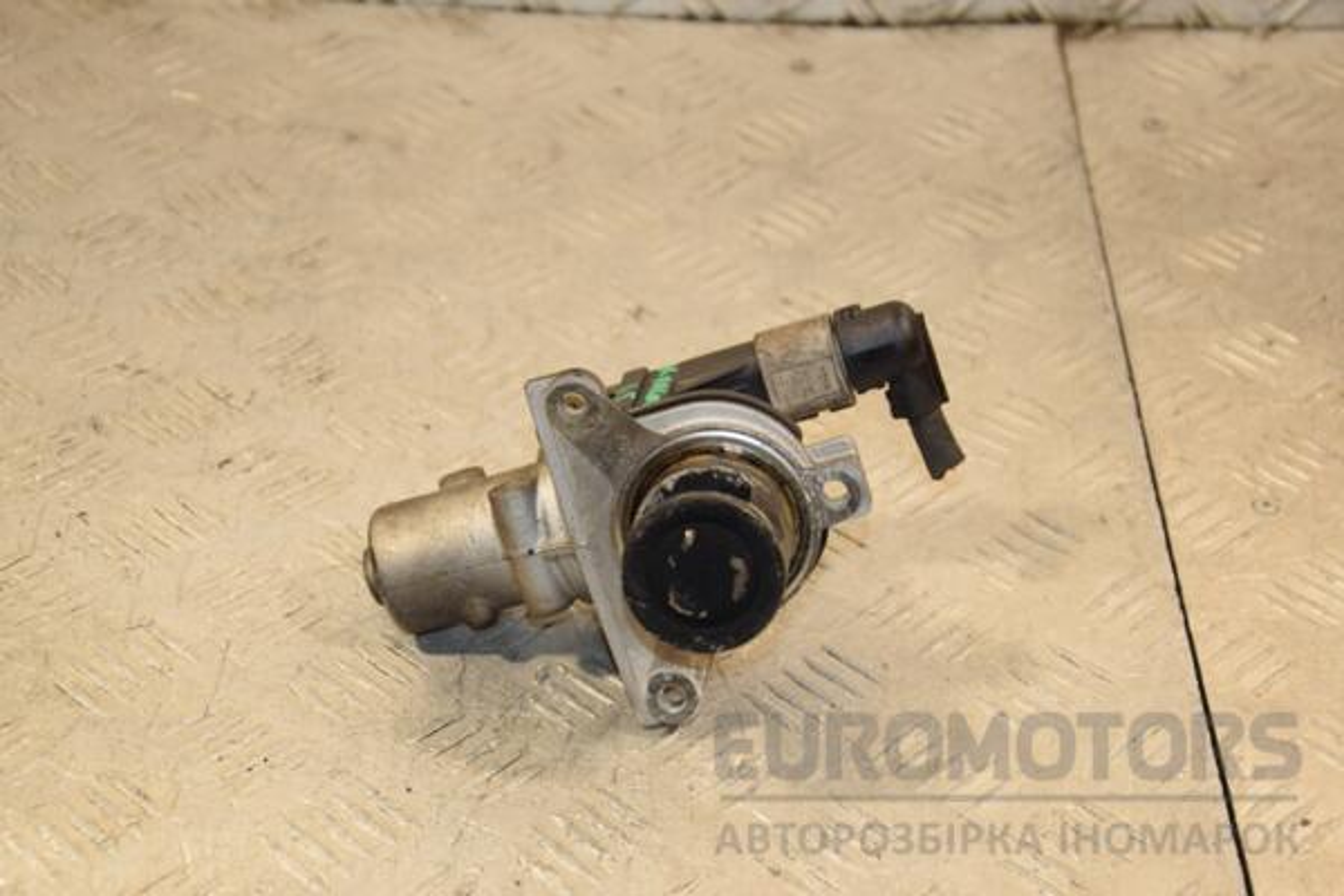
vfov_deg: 17.5
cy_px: 448
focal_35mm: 78
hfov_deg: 26.0
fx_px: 2912
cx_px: 672
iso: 800
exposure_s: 1/200
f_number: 5
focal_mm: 52
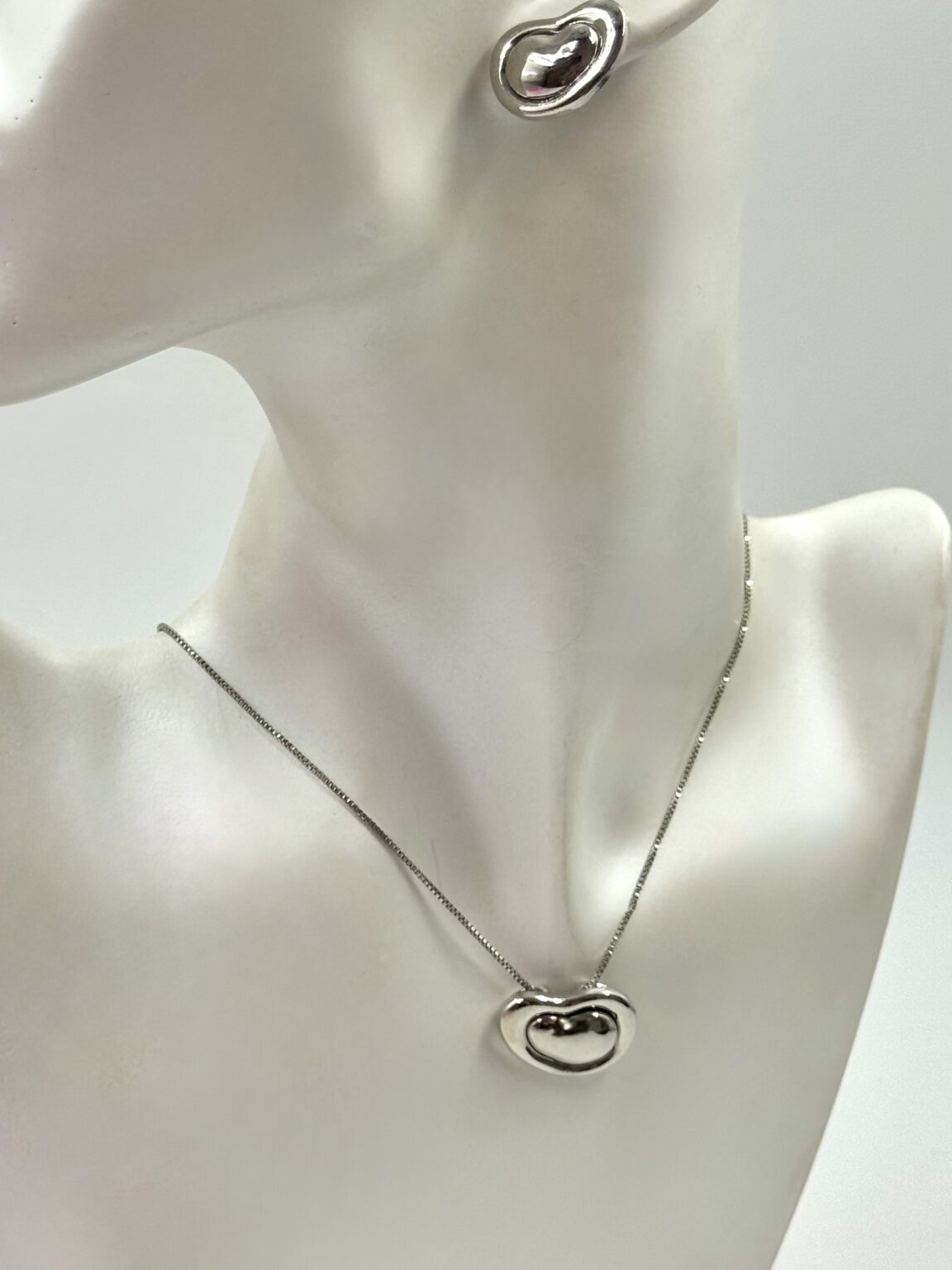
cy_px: 622
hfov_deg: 18.4
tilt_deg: -20.6
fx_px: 2934
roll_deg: +0.3
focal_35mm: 80
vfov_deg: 24.4
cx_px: 391
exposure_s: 1/1043
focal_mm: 6.76
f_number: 1.78
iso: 64
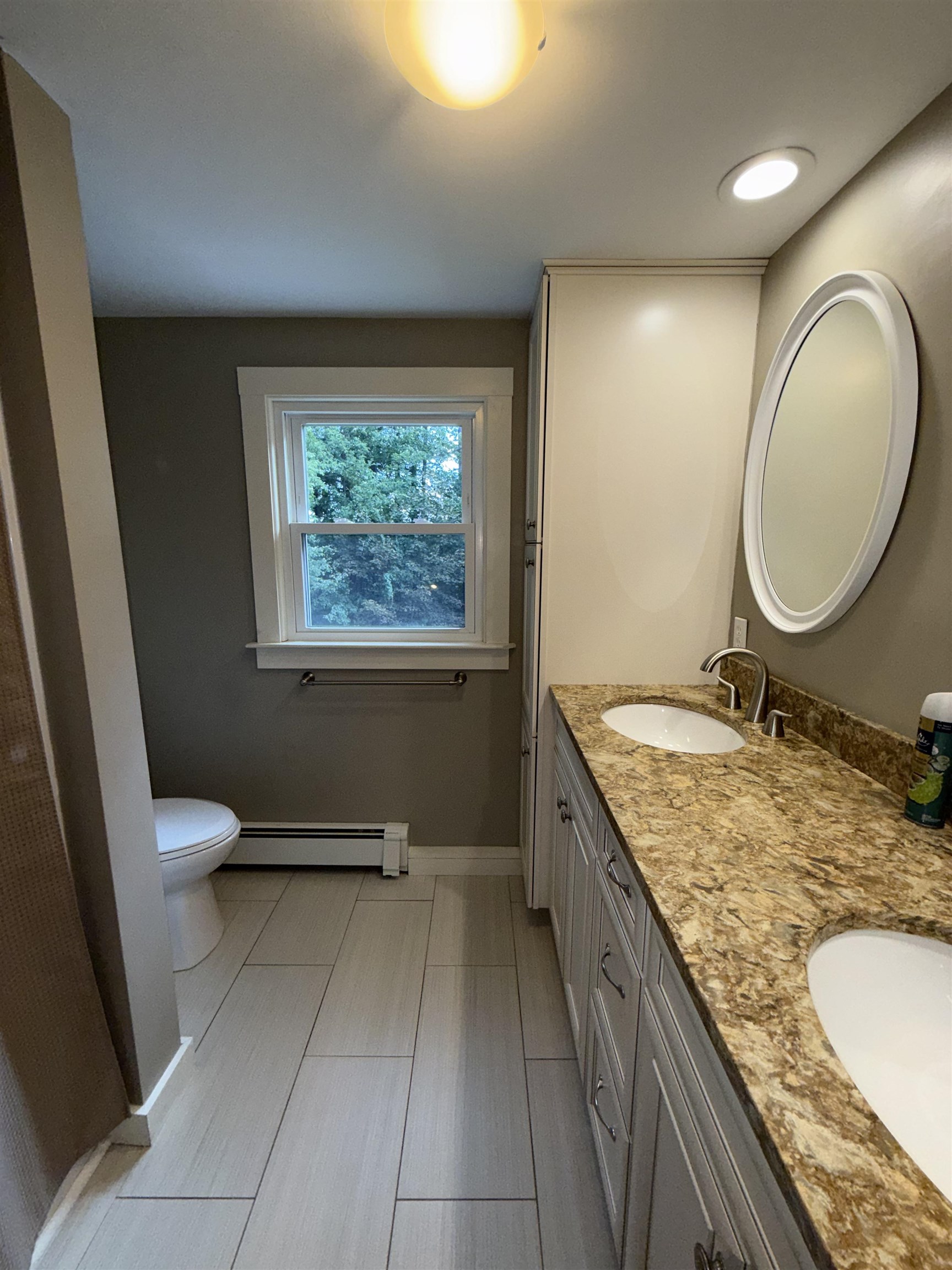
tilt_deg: -10.1
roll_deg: -0.1
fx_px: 513
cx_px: 476
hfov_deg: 85.7
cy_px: 635
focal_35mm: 14
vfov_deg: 102.1
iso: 64
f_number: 2.2
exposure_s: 1/122
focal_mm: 2.22
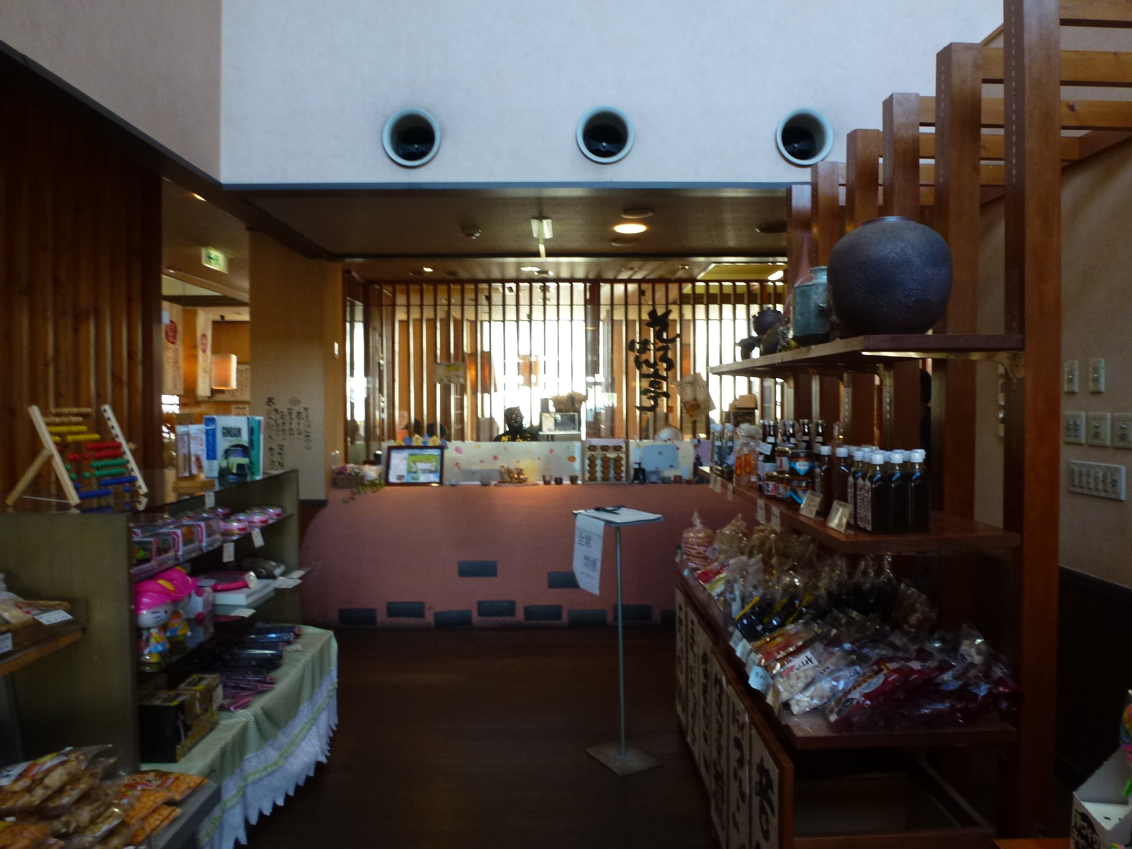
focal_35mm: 24
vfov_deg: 56.8
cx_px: 566
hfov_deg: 71.6
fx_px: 785
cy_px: 424
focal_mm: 4.3
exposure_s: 1/30
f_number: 3.3
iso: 200
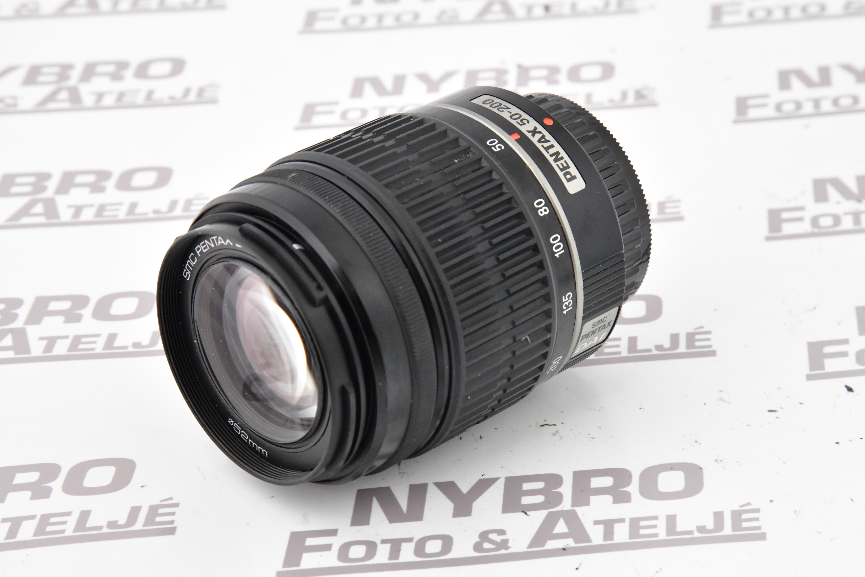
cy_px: 288
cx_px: 432
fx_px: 2883
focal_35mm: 120
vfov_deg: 11.4
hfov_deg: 17.1
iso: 3200
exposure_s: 1/100
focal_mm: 120
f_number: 16
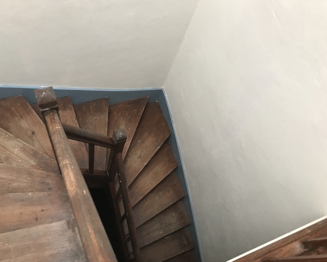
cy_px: 134
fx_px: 290
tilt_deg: -65.0
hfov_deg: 58.7
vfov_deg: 48.5
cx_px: 153
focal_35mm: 30
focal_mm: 3.99
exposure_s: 1/20
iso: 40
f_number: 1.8
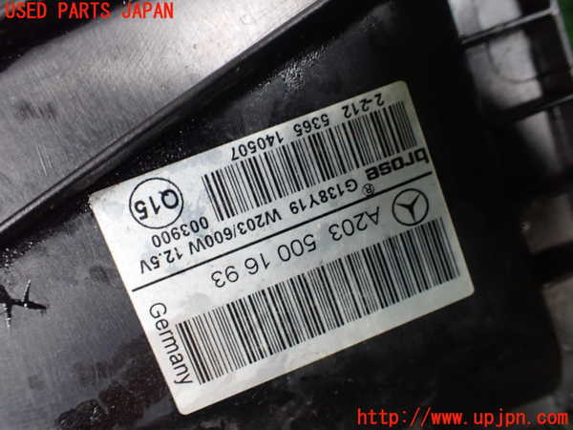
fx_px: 497
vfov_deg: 46.8
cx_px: 286
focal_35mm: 30
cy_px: 215
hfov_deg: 60.0
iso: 800
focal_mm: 5.4
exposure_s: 1/40
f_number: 2.3
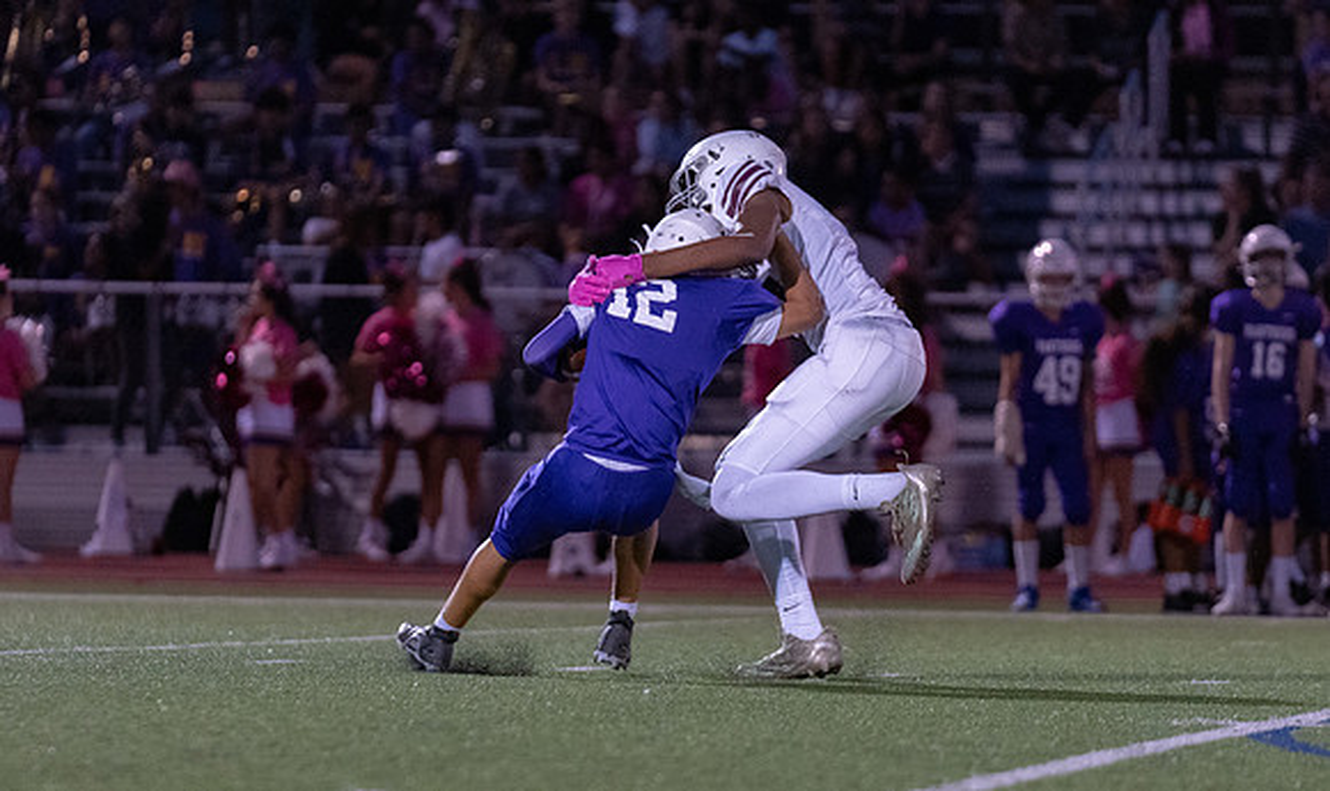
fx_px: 11572
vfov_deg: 3.9
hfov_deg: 6.6
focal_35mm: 324
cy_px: 456
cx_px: 609
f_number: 2.8
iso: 5000
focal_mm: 200
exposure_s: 1/1250
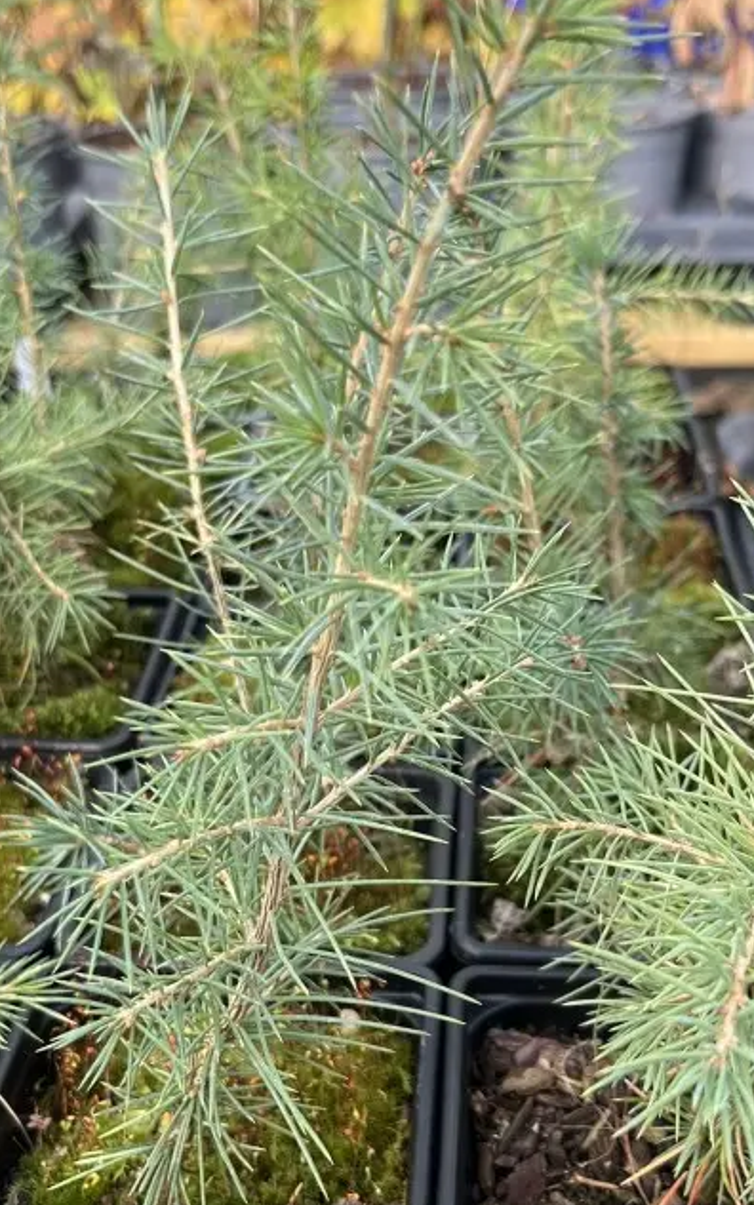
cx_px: 383
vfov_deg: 42.6
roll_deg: +0.7
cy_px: 655
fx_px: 1544
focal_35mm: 47
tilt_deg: -27.5
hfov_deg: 27.4
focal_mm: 5.1
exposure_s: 1/135
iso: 32
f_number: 1.6
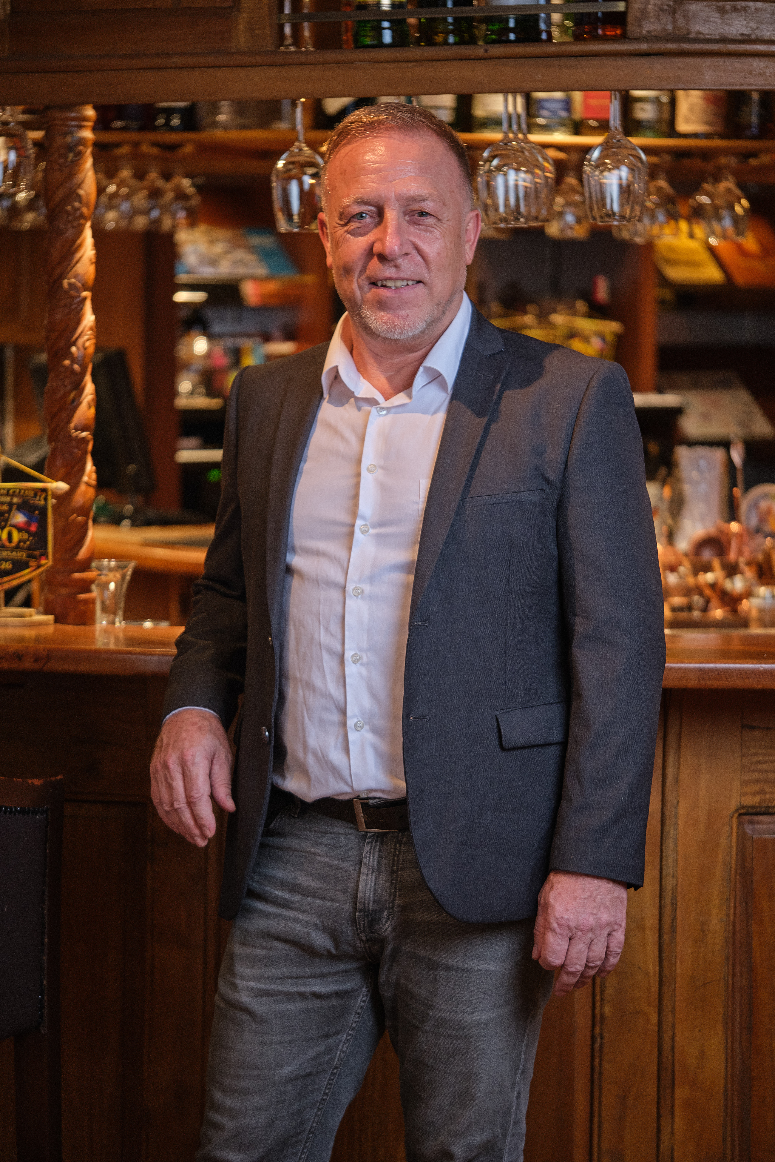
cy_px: 581
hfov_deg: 11.4
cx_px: 388
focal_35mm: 120
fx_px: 3875
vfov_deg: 17.1
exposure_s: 1/25
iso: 500
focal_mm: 80
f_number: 2.8
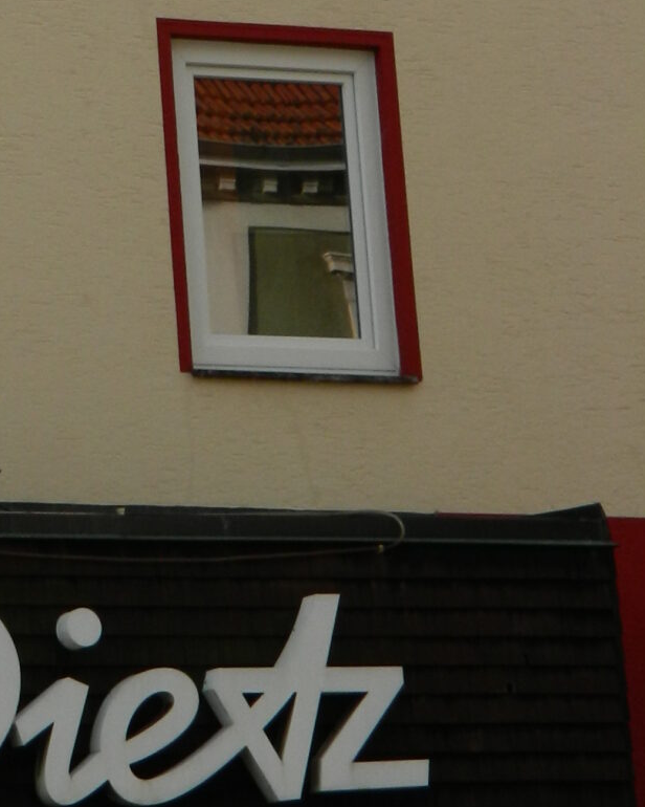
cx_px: -354
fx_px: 4414
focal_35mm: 185
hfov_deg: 8.2
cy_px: -393
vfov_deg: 10.1
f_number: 3.8
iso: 80
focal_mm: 10.2
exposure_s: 1/320
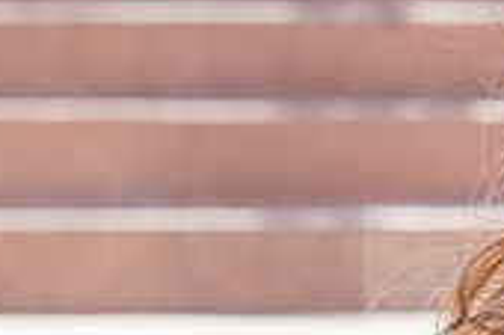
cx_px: 851
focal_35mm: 476
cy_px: 335
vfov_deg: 2.9
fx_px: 6657
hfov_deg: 4.3
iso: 200
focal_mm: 70
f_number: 6.3
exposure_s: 1/250
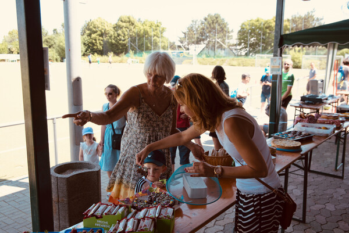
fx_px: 340
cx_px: 174
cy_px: 116
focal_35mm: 35
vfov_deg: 37.9
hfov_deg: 54.4
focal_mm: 35
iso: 100
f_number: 4.8
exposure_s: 1/125
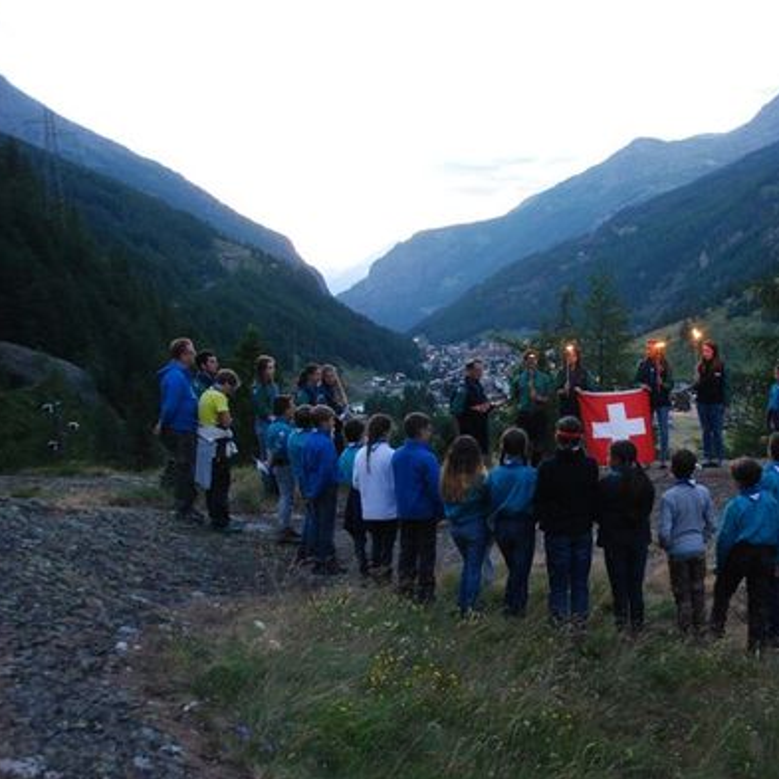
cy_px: 388
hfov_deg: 41.8
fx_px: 993
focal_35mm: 39
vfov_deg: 42.8
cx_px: 563
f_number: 3.8
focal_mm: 20
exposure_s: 1/10
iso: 1000
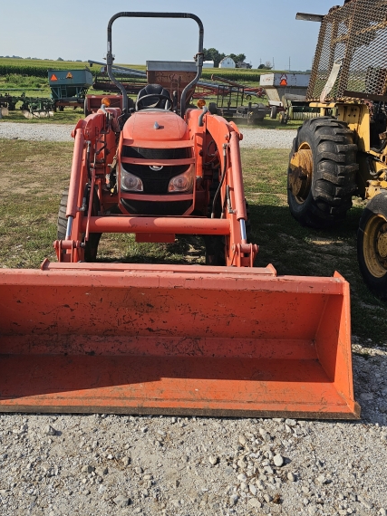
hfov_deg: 45.1
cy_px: 186
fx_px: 462
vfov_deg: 57.5
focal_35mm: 31
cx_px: 151
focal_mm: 6.3
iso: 16
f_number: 1.7
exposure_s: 1/1358
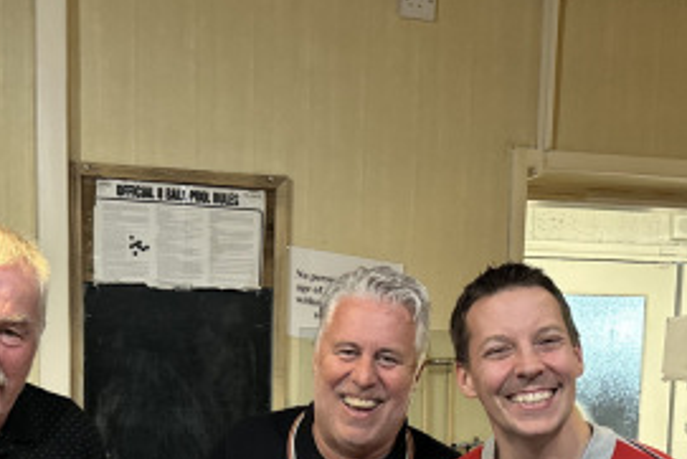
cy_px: 474
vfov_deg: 22.0
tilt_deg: -7.6
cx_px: 314
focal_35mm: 59
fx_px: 1126
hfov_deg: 33.9
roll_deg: -1.0
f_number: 1.78
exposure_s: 1/50
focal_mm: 6.86
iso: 500
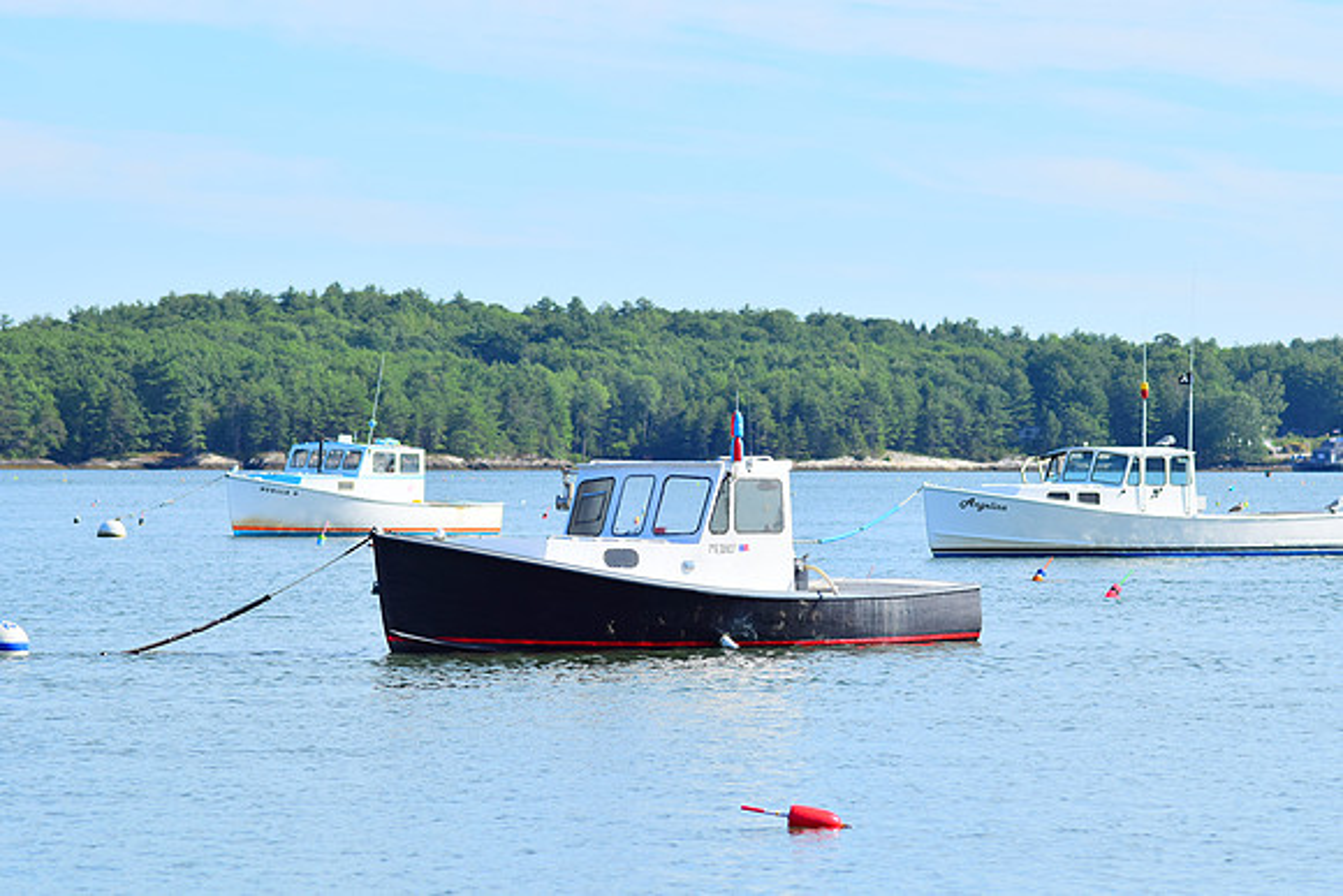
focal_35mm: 158
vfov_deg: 8.7
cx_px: 672
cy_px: 448
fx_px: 5877
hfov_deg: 13.0
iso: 100
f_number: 5.6
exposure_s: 1/1000
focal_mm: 105
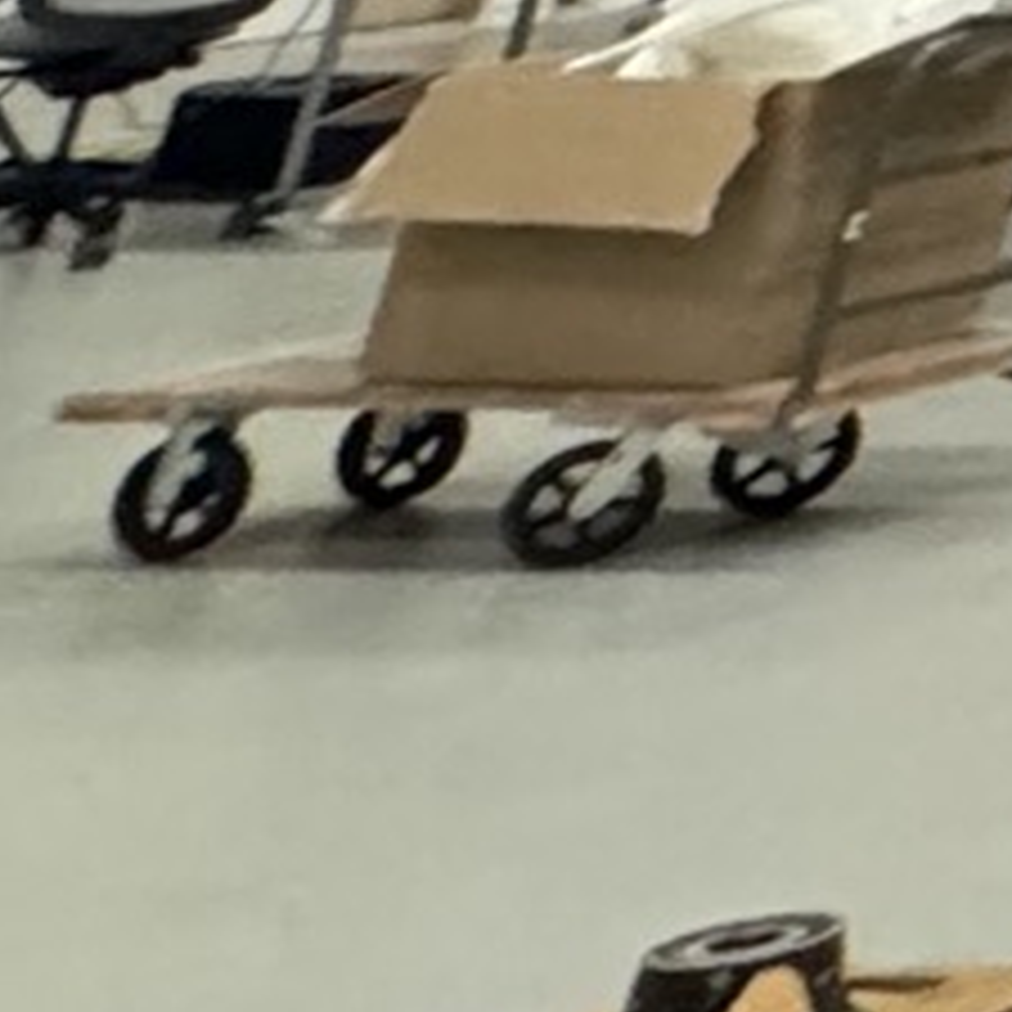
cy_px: -1471
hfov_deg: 7.3
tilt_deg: +16.8
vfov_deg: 12.3
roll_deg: -0.8
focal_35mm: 110
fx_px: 3638
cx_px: 4489
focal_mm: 2.22
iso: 400
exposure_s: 1/60
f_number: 2.2
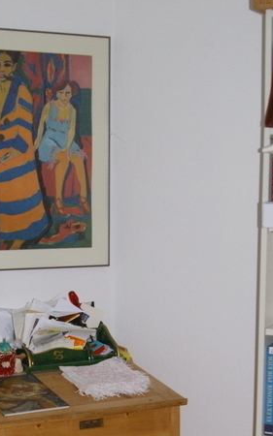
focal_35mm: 73
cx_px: 64
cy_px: 351
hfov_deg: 17.7
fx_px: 870
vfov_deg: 27.6
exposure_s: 1/45
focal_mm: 28
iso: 1600
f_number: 5.6
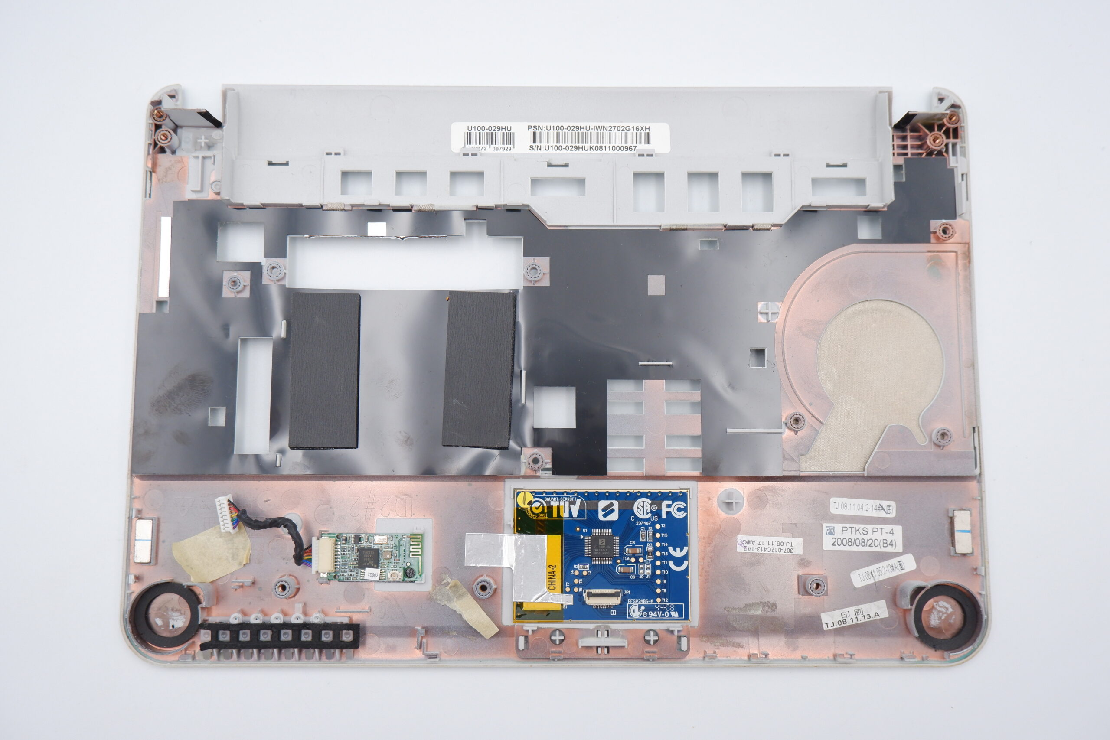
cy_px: 370
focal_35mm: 30
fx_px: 925
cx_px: 555
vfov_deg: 43.6
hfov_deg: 61.9
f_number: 5.6
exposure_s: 1/240
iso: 800
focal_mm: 20.9
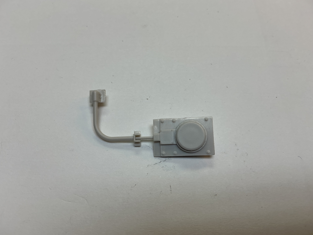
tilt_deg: -62.0
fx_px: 262
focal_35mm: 29
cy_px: 118
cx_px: 156
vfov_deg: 48.2
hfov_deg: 61.7
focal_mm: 3
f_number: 1.8
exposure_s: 1/107
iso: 16
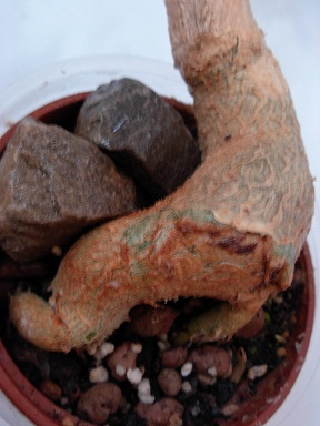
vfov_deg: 42.1
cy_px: 213
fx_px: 555
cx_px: 160
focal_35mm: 45
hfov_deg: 32.2
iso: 79
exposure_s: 1/5.1
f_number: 3.1
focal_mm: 7.5
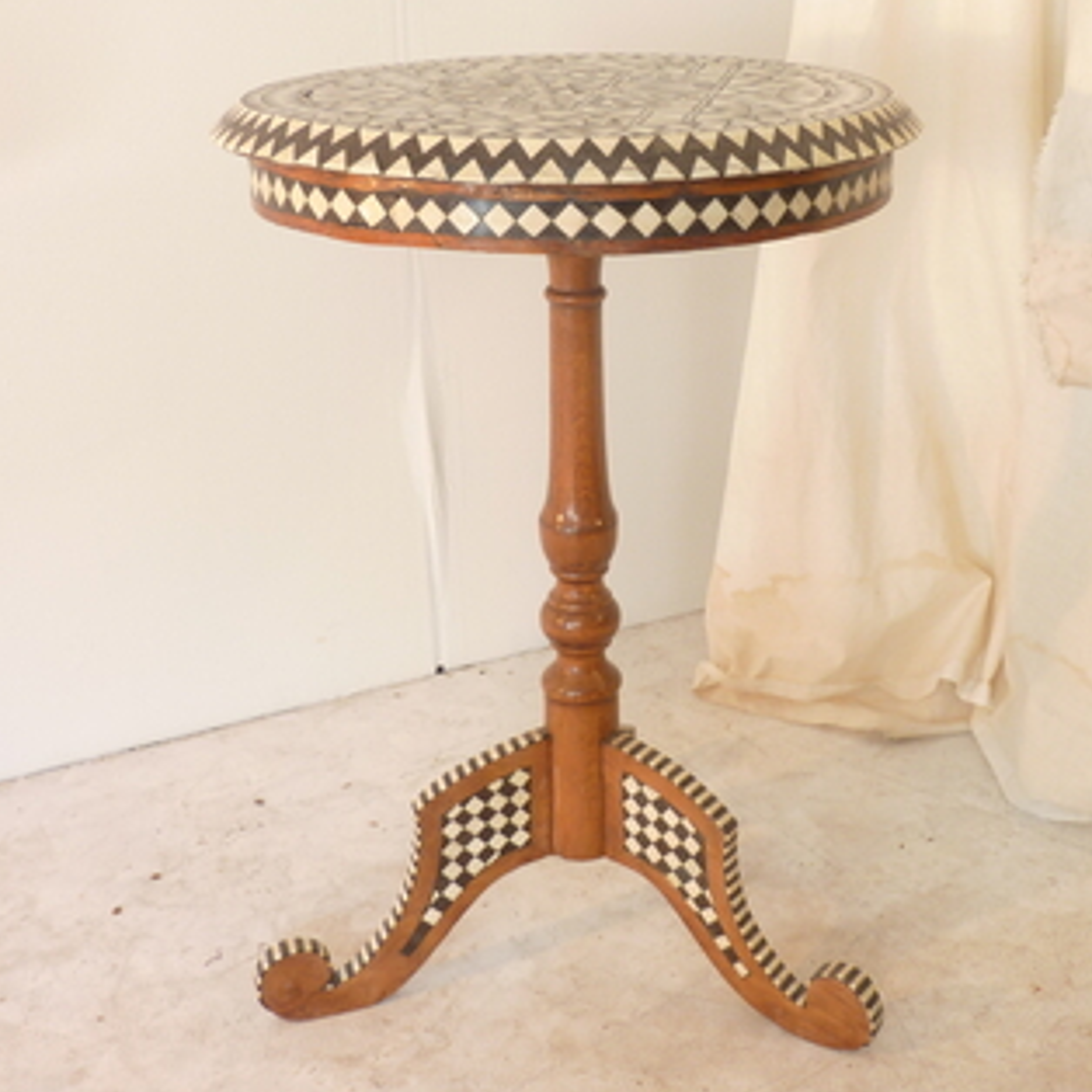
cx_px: 682
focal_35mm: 49
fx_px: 1749
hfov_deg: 34.5
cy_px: 428
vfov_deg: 34.5
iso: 80
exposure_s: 1/8
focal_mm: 4.7
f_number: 3.4
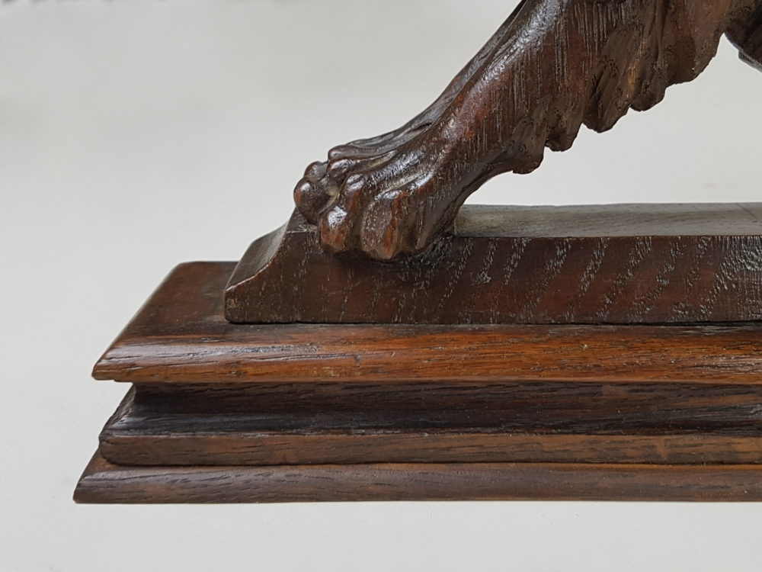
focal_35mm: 26
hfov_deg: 67.3
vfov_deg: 53.1
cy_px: 286
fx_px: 572
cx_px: 381
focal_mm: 4.2
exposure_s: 1/50
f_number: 1.7
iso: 80
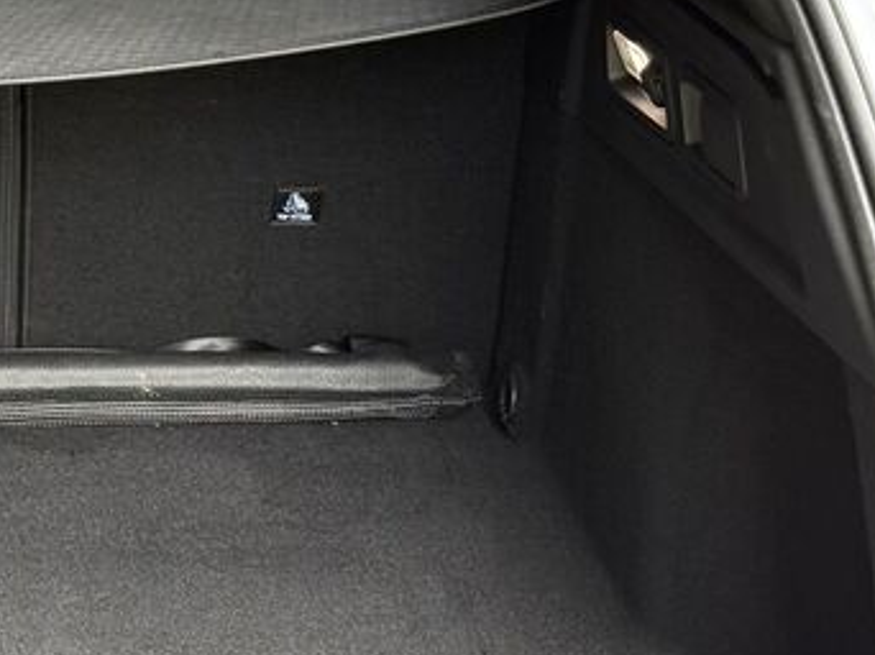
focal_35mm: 120
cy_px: 388
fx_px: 3031
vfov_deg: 12.3
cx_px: -205
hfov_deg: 15.7
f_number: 1.78
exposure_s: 1/82
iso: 200
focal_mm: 6.76
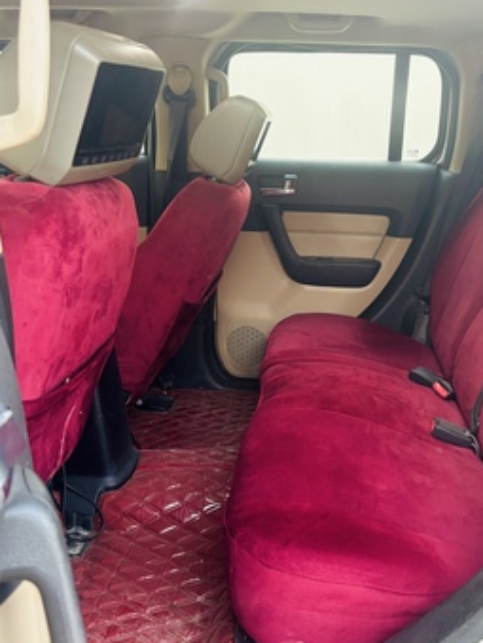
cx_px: 285
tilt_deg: -16.2
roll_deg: -2.2
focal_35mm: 35
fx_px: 650
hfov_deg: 40.6
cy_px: 316
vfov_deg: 52.6
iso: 250
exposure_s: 1/60
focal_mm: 5.96
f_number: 1.6
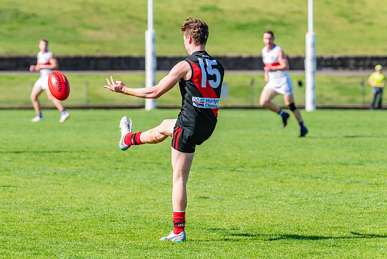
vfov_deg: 4.1
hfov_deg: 6.2
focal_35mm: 334
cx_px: 165
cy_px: 114
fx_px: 3591
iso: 800
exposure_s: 1/1600
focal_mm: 290
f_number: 8
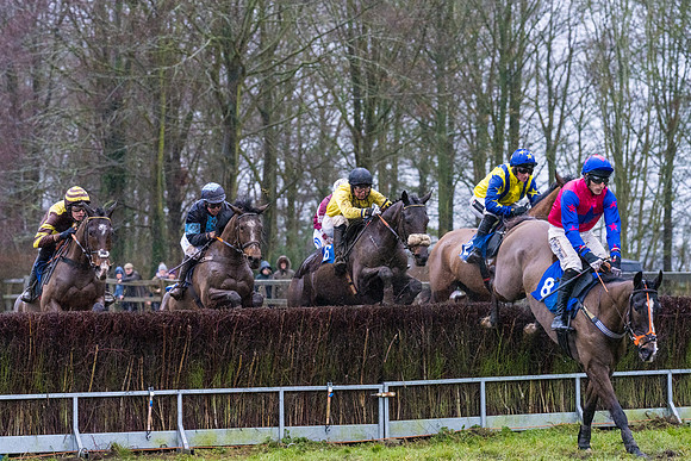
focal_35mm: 145
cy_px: 215
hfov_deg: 14.1
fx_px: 2793
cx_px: 330
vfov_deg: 9.4
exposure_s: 1/800
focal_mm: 135
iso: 5000
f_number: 4.5
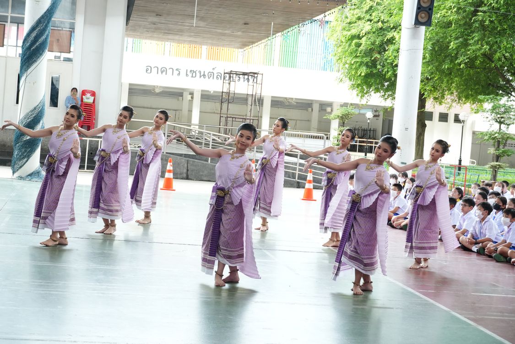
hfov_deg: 29.9
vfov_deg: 20.2
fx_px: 966
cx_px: 258
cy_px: 172
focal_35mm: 68
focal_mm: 45
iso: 2500
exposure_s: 1/200
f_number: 5
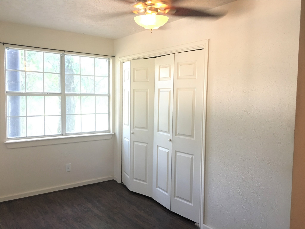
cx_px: 152
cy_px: 114
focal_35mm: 29
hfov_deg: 61.7
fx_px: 256
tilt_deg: -3.0
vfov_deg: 48.2
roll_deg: -0.8
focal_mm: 4.15
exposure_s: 1/4
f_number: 2.2
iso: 50
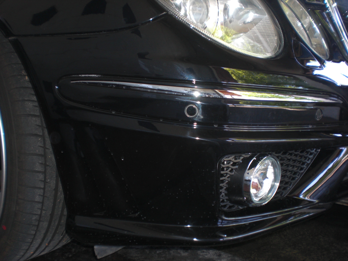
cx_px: 174
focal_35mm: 38
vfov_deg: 37.7
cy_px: 130
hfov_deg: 49.0
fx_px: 382
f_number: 3.1
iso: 100
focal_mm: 6.3
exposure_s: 1/30
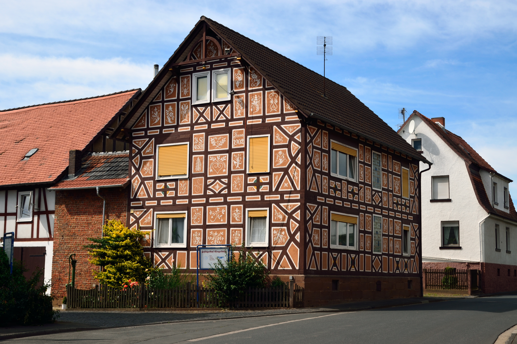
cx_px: 258
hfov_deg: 37.9
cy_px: 172
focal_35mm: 52
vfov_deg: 25.7
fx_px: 753
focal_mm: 35
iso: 100
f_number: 11
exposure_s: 1/160
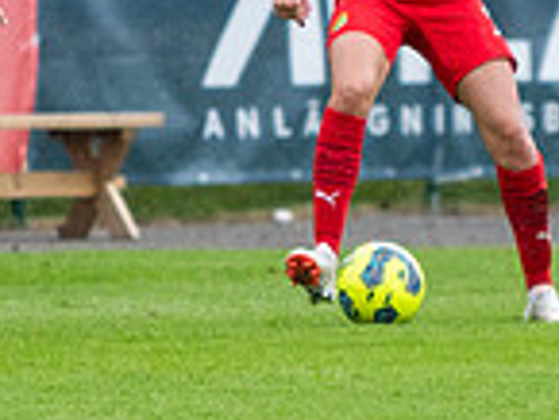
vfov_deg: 0.8
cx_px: 423
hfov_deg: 1.1
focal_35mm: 1815
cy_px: 75
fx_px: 29334
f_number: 3.2
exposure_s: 1/1600
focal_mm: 200
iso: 640
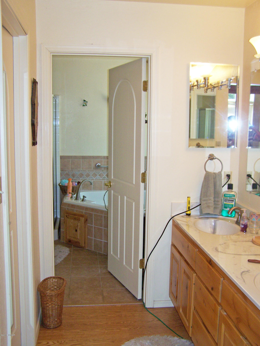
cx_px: 130
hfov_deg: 37.7
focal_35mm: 38
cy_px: 173
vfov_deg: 49.0
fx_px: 381
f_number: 2.8
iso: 80
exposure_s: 1/60
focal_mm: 6.3
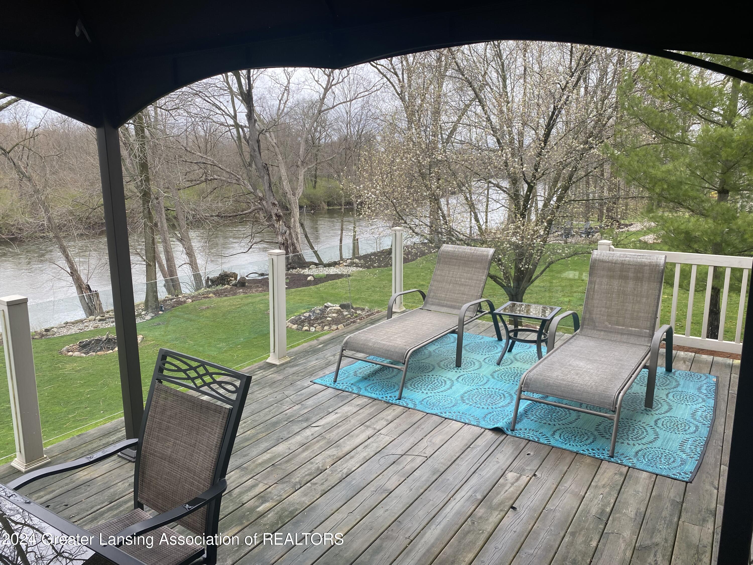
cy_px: 282
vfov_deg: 53.1
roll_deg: +0.5
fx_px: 566
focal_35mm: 26
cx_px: 376
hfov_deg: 67.3
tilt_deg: -12.7
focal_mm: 4.25
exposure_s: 1/338
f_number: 1.8
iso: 32
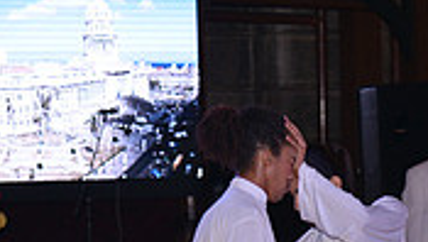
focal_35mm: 229
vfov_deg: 5.3
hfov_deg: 9.4
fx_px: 2602
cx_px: 257
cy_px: 387
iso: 1000
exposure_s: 1/250
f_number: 4.5
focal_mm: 66
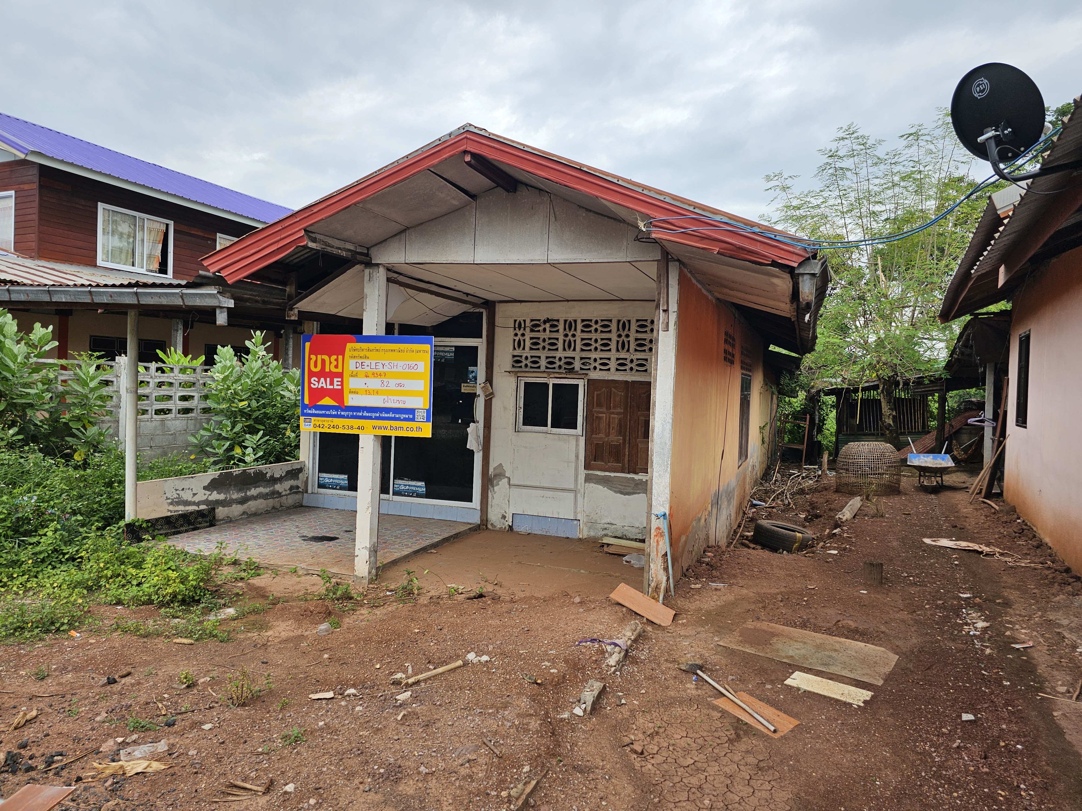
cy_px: 406
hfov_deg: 73.9
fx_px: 719
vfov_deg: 58.9
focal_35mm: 23
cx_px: 541
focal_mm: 6.3
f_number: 1.7
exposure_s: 1/185
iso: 10
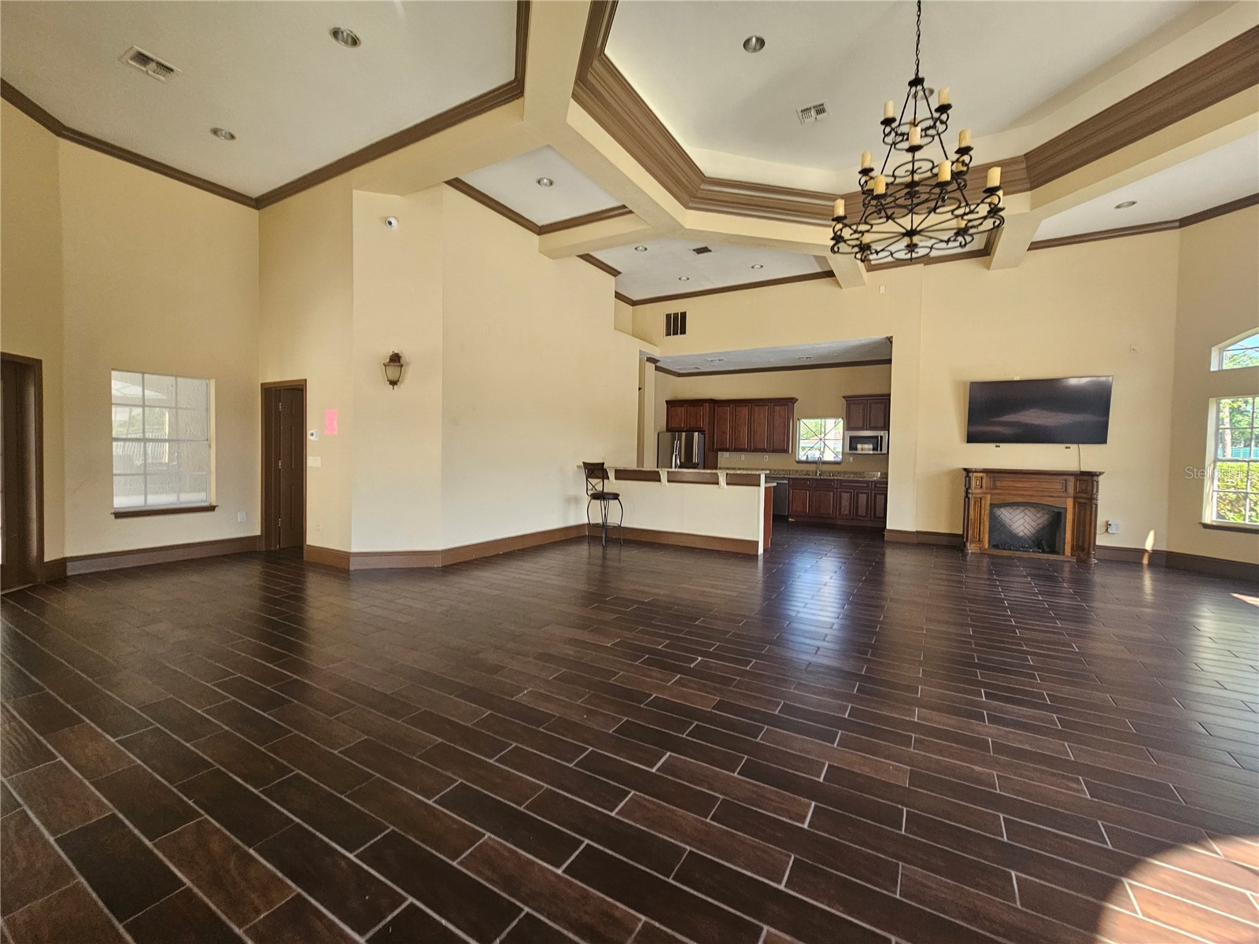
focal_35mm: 13
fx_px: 473
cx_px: 630
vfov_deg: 89.9
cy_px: 472
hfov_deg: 106.2
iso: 100
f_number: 2.2
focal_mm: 2.2
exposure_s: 1/60
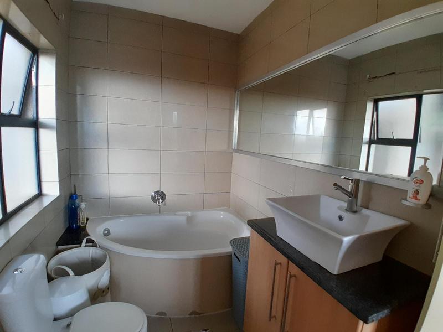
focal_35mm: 17
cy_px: 166
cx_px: 222
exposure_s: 1/30
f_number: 2.2
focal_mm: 1.46
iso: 160
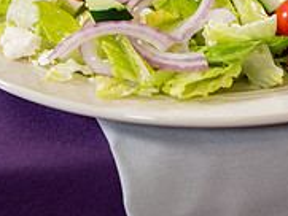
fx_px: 1590
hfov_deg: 10.3
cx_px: 137
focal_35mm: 191
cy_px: -72
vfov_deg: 7.7
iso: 320
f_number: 3.5
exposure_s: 1/160
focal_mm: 62
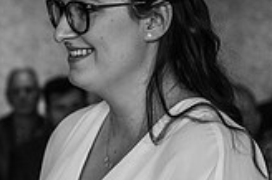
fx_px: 1336
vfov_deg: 7.7
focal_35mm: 177
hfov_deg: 11.3
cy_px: 195
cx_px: -100
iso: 640
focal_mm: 50
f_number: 3.5
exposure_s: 1/200
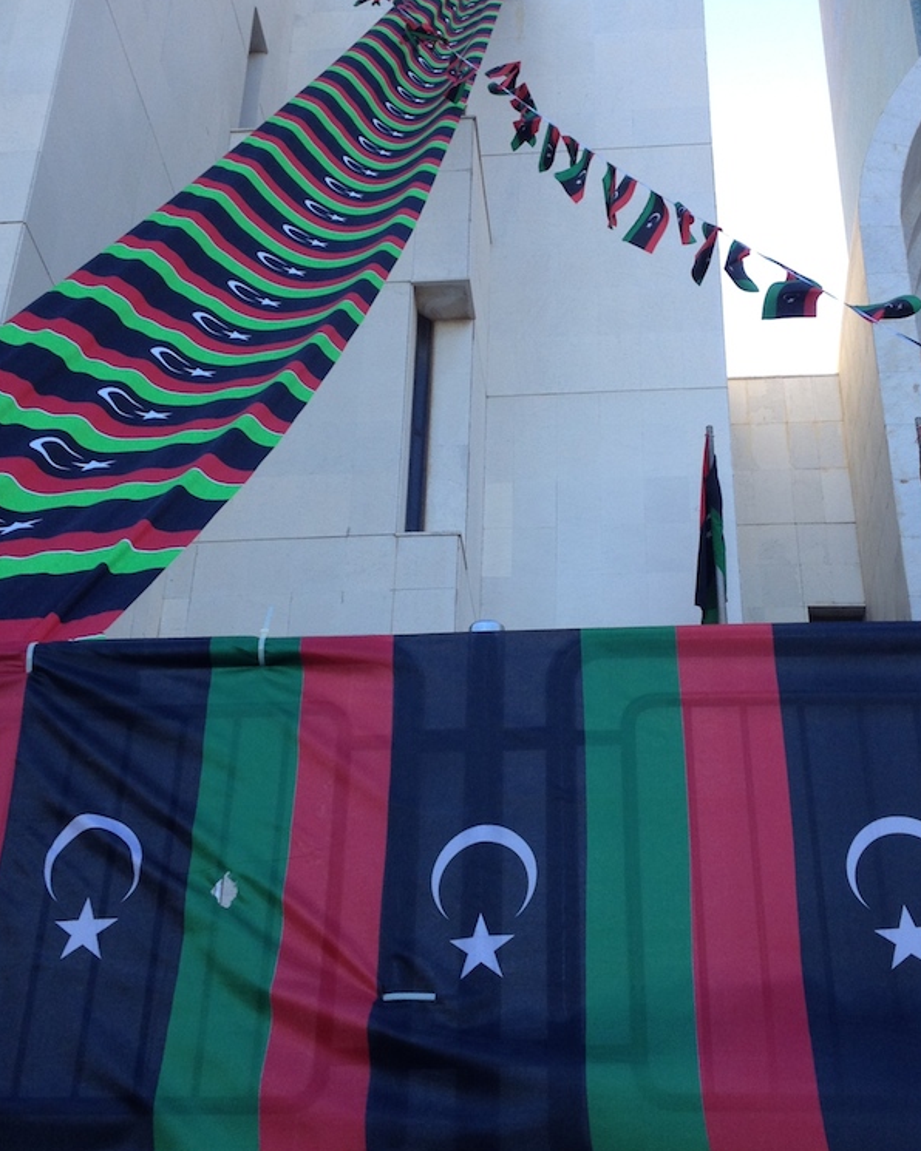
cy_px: 493
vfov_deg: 34.1
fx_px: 1874
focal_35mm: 55
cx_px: 493
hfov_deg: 27.6
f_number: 2.4
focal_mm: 4.28
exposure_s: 1/325
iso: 50
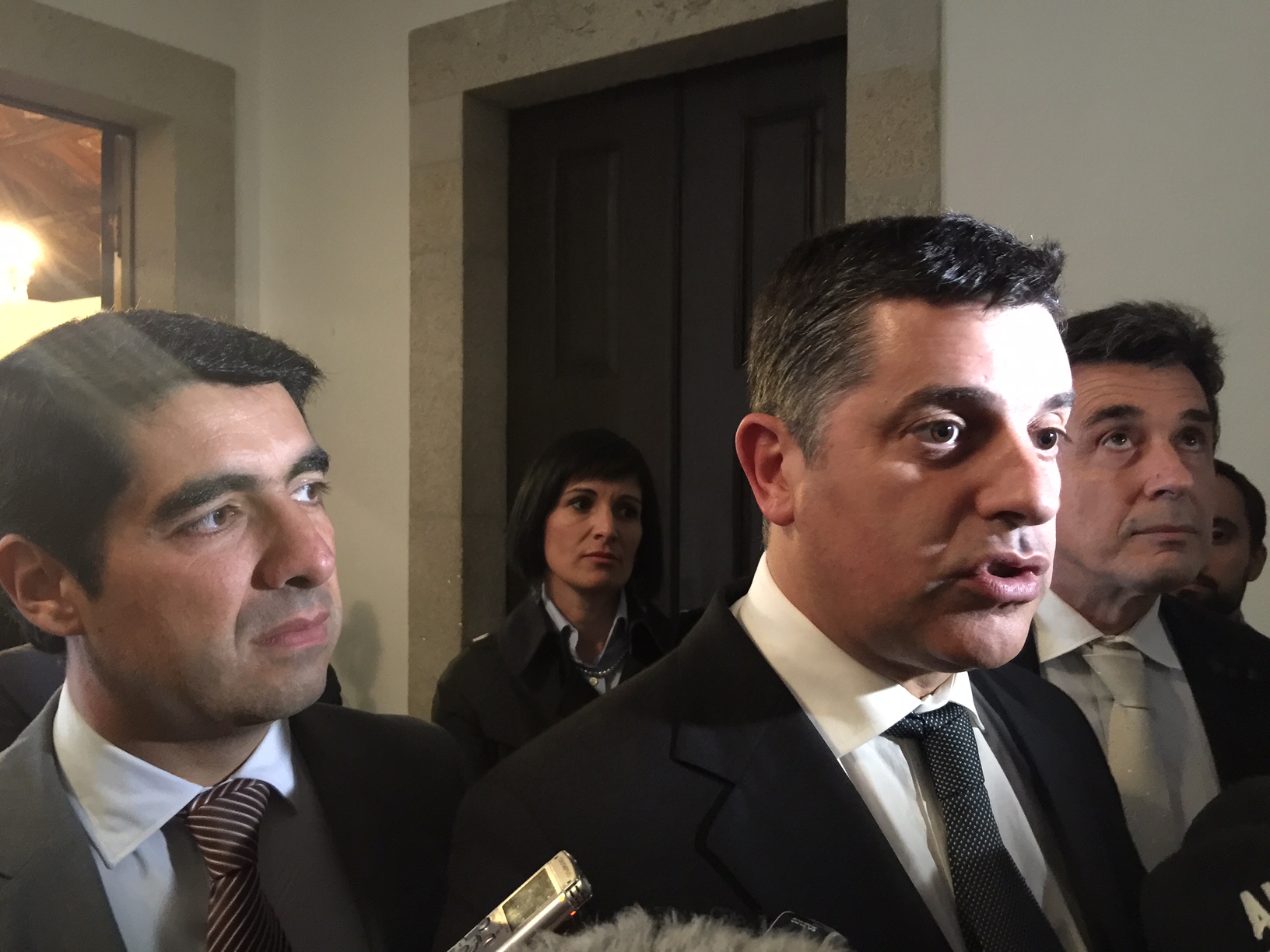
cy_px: 476
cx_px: 635
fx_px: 1064
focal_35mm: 29
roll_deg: -1.0
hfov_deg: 61.7
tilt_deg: -0.4
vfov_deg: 48.2
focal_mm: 4.15
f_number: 2.2
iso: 125
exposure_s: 1/4
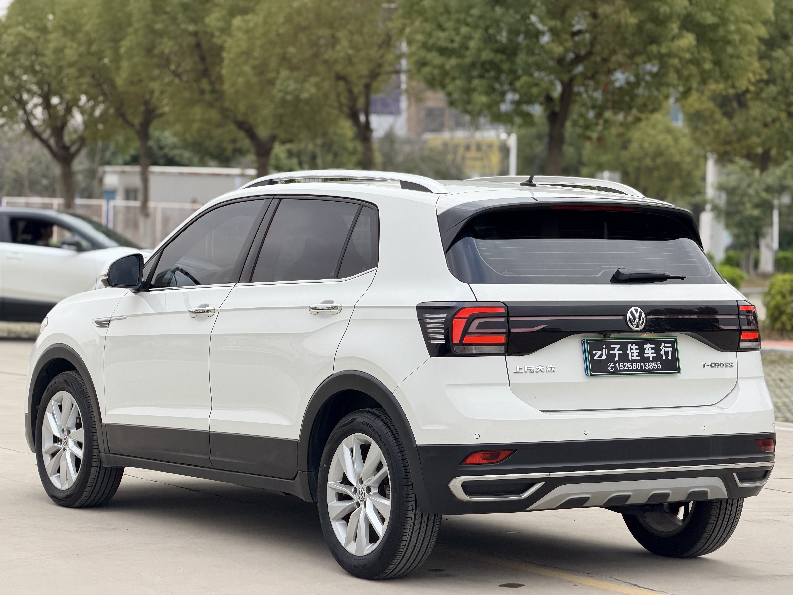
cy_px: 298
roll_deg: -0.9
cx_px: 396
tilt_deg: -2.5
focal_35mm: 100
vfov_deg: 14.8
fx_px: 2291
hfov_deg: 19.6
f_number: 2.8
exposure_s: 1/121
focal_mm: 16.89
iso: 50
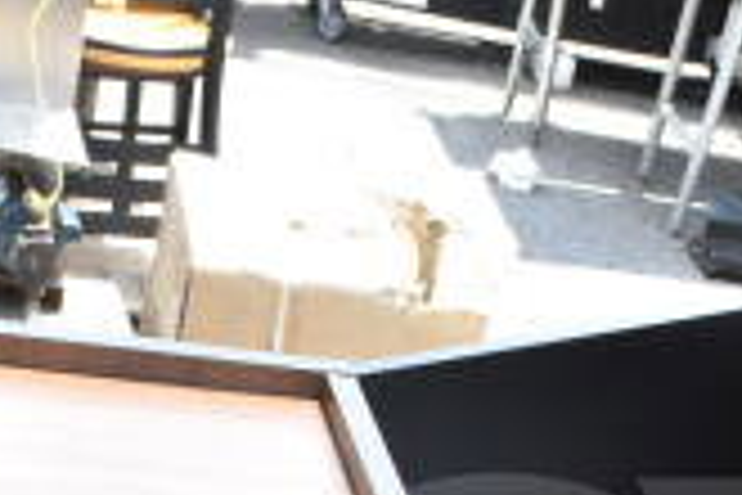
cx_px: 360
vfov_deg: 12.7
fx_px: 2061
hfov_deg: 20.4
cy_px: 835
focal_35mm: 100
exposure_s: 1/400
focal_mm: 18
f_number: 10
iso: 1600
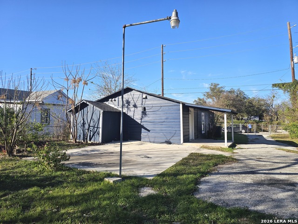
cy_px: 112
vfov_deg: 58.9
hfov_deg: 73.9
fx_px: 198
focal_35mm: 23
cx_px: 149
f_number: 1.7
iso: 32
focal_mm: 6.3
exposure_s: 1/2000
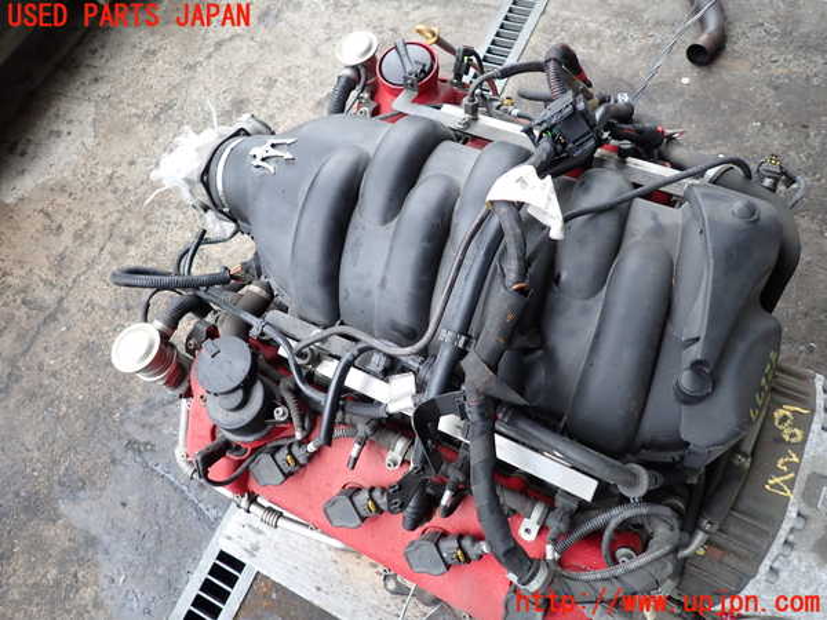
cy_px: 310
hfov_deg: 69.4
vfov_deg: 54.9
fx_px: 597
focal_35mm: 25
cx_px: 414
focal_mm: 4.5
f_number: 2
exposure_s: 1/125
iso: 160
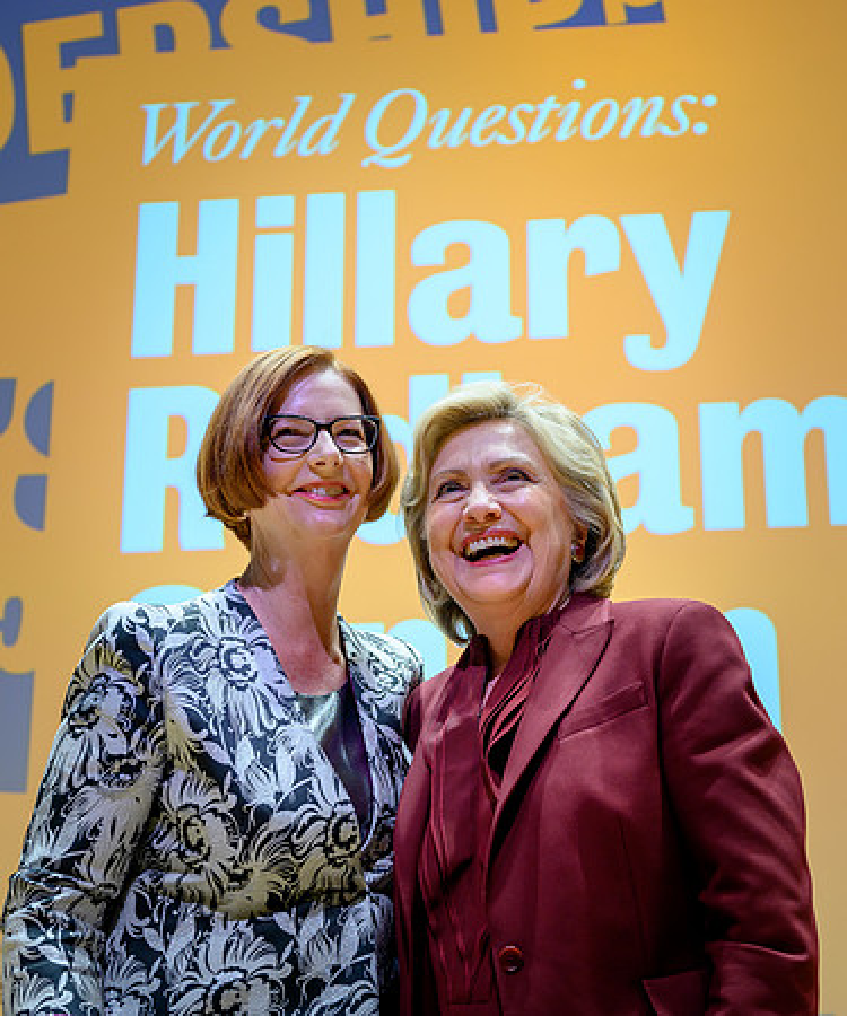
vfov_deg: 27.0
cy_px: 508
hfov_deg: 22.6
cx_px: 483
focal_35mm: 69
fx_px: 2119
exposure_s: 1/125
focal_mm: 50
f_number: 4.5
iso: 500
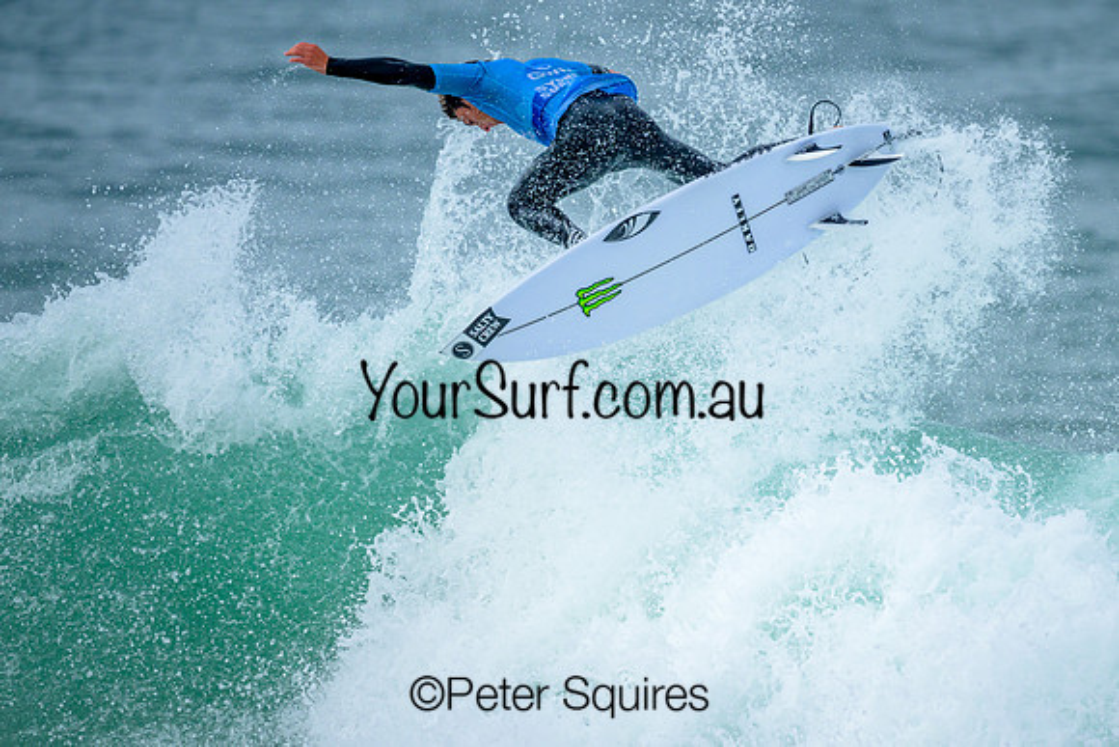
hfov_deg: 2.0
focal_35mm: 1008
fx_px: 31352
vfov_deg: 1.4
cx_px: 705
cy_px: 421
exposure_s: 1/2000
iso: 320
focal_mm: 800
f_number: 6.3
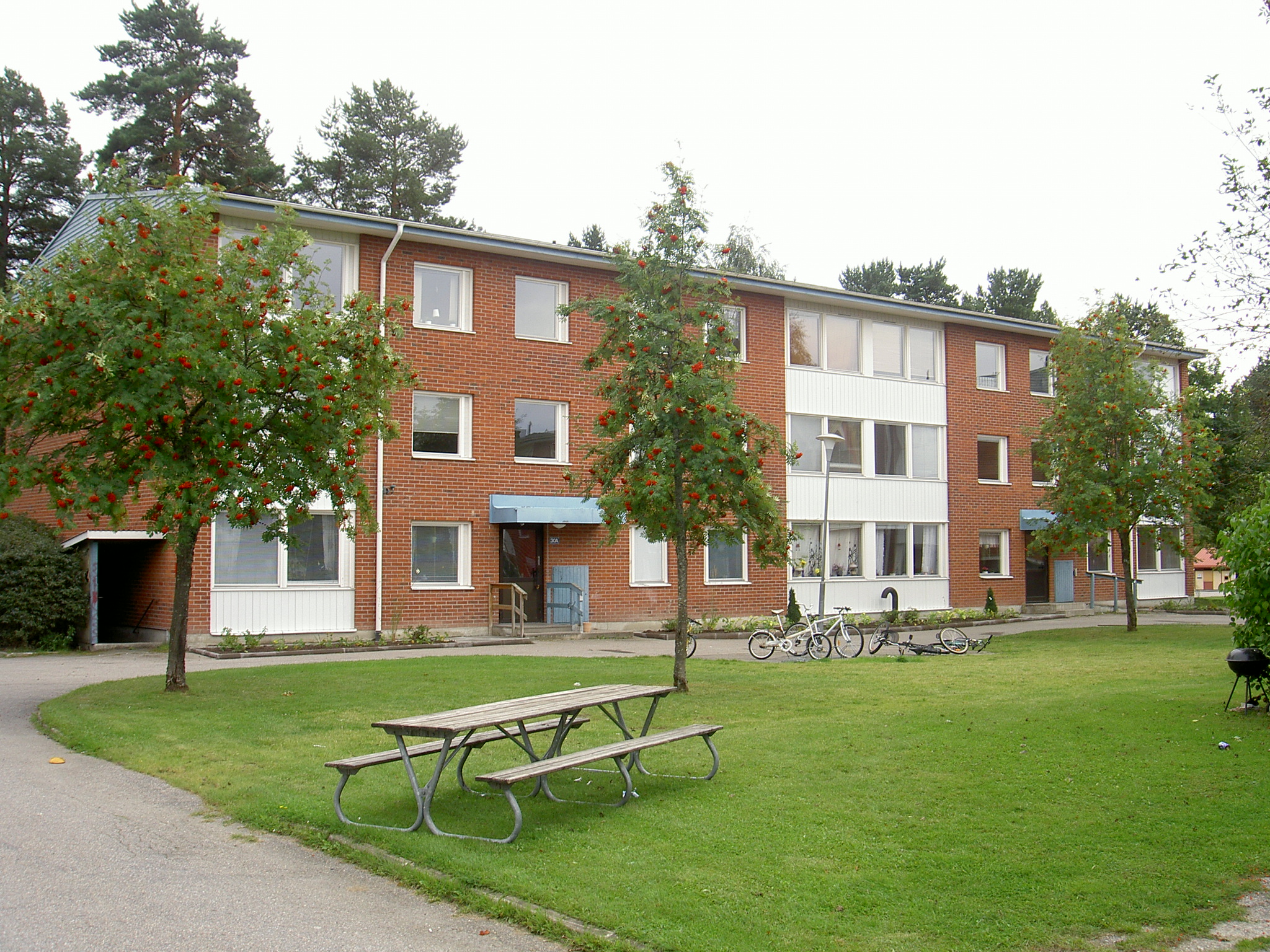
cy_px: 476
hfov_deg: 47.9
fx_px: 1431
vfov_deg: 36.8
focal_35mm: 39
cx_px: 635
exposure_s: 1/100
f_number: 4.7
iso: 100
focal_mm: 8
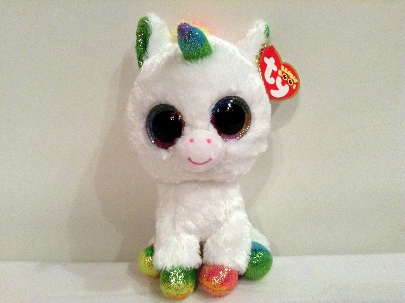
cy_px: 152
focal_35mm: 33
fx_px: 386
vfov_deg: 42.8
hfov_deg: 55.4
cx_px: 202
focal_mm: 3.3
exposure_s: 1/17
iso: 250
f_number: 2.4
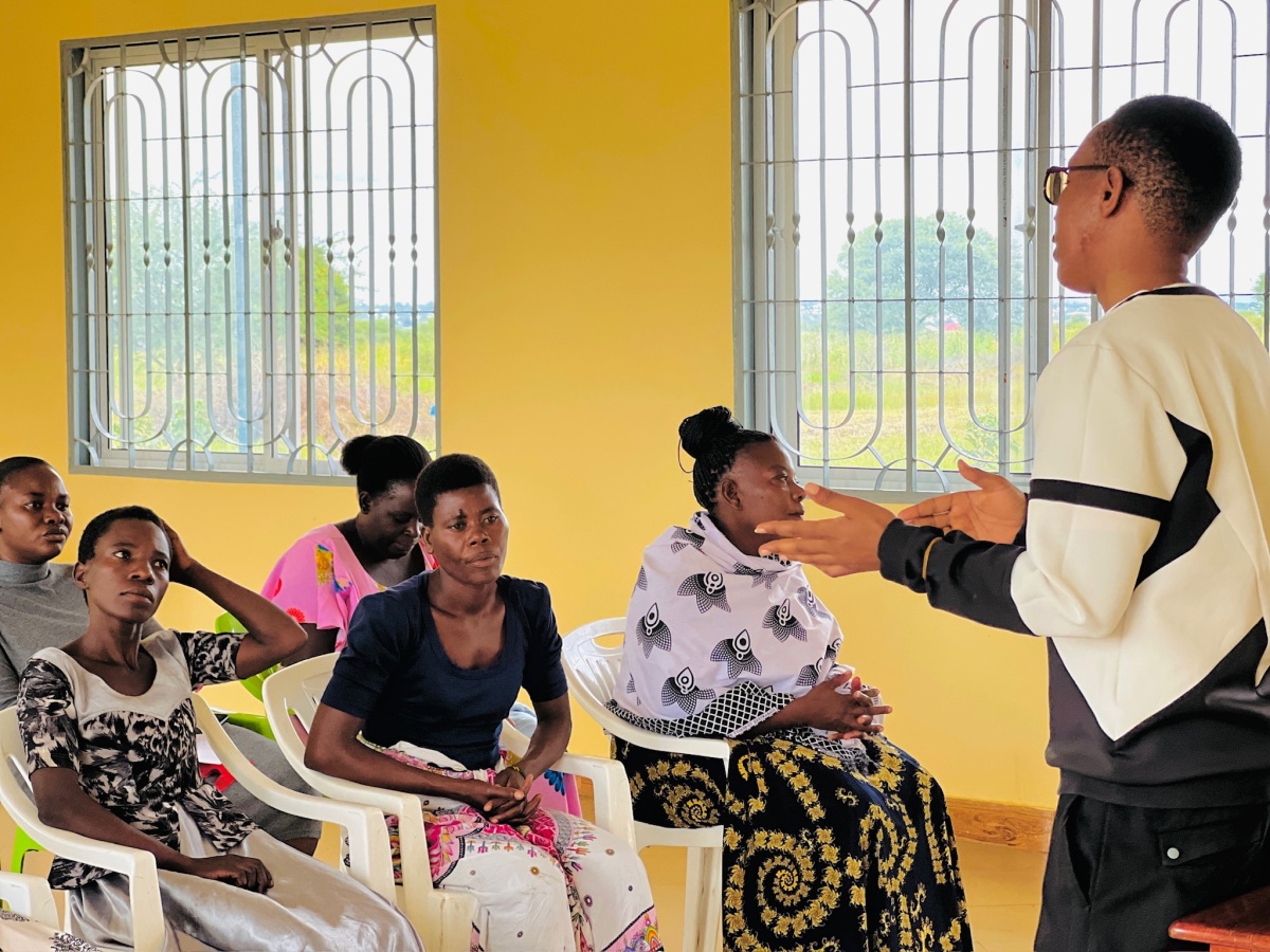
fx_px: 2825
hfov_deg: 25.3
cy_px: 476
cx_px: 635
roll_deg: -0.4
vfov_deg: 19.1
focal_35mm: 77
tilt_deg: -3.0
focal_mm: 9
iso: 100
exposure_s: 1/121
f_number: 2.8
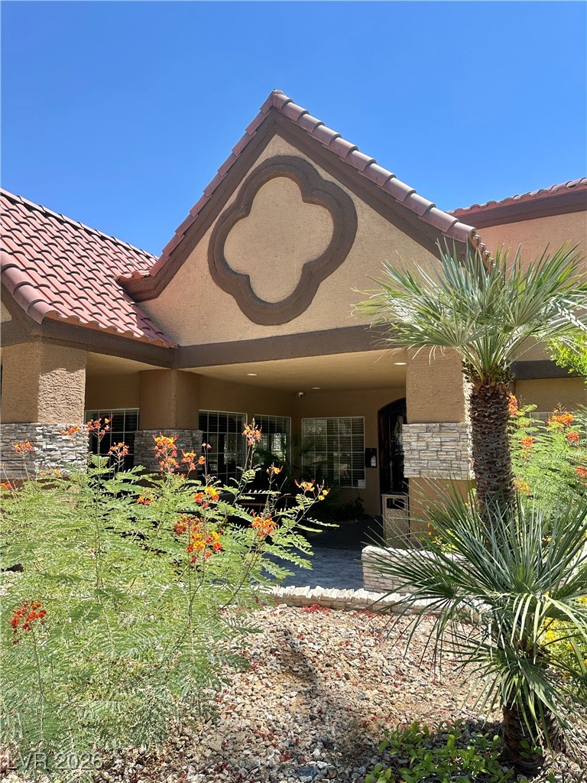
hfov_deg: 56.8
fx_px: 543
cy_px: 392
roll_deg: -0.9
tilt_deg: +6.0
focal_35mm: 24
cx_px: 294
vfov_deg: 71.6
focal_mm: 6.86
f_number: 1.78
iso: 80
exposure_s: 1/2203
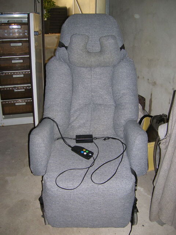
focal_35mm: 34
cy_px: 118
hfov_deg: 41.7
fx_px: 231
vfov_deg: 54.0
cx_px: 88
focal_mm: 5.7
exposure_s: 1/60.1
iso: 75
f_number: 2.9
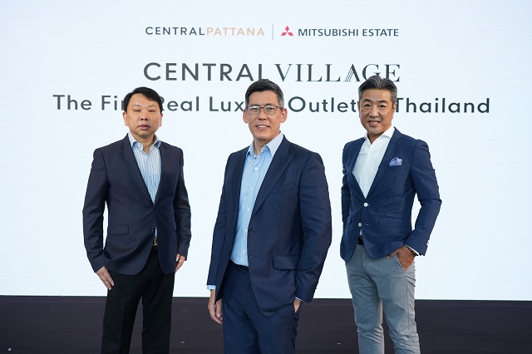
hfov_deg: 53.2
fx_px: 532
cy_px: 177
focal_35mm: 36
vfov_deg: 36.8
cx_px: 266
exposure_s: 1/60
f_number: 5
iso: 640
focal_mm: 36
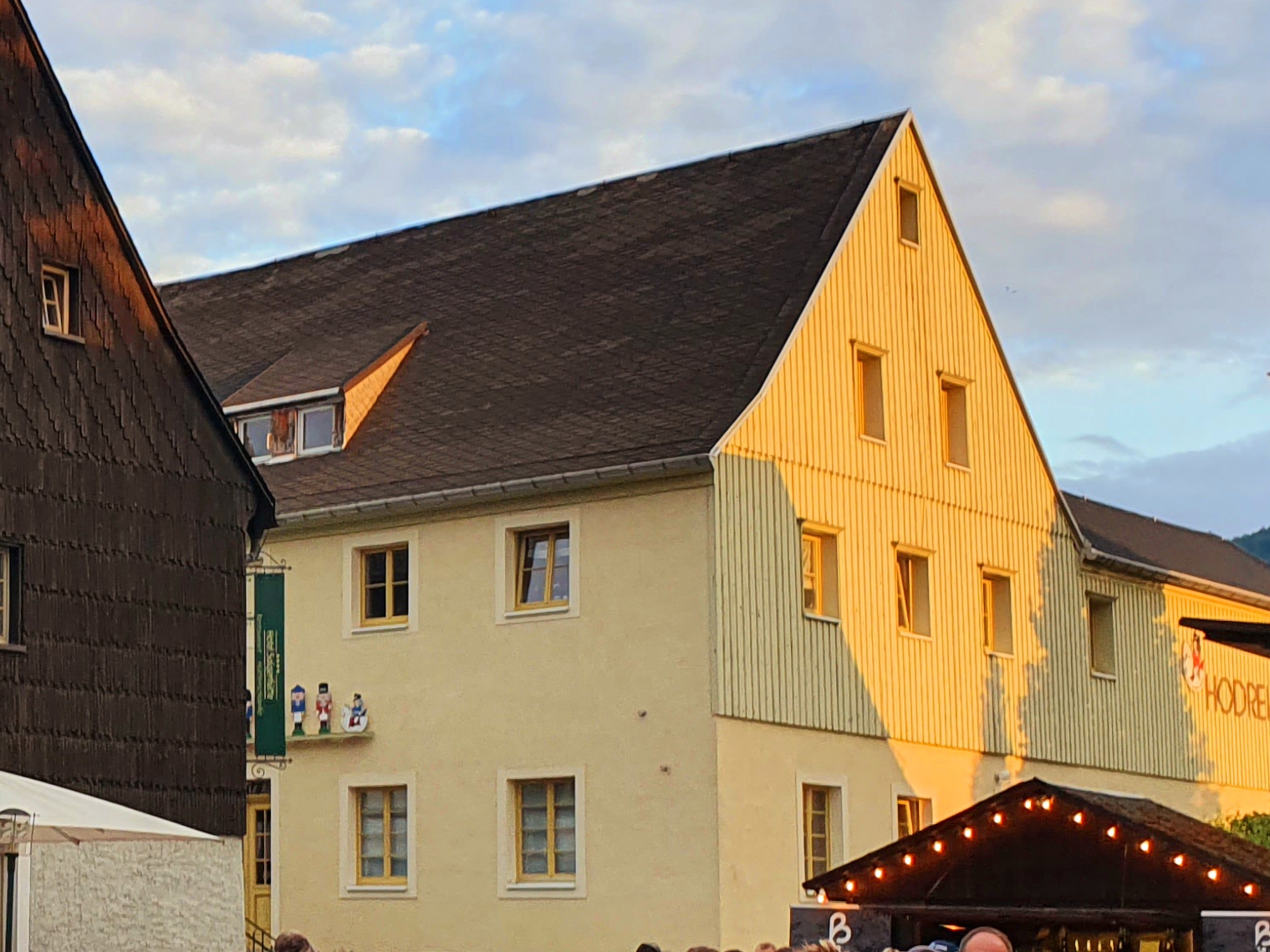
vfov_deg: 21.2
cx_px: -58
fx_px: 2531
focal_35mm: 69
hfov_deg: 26.4
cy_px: 624
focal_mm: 4.32
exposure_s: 1/172
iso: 50
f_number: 2.4
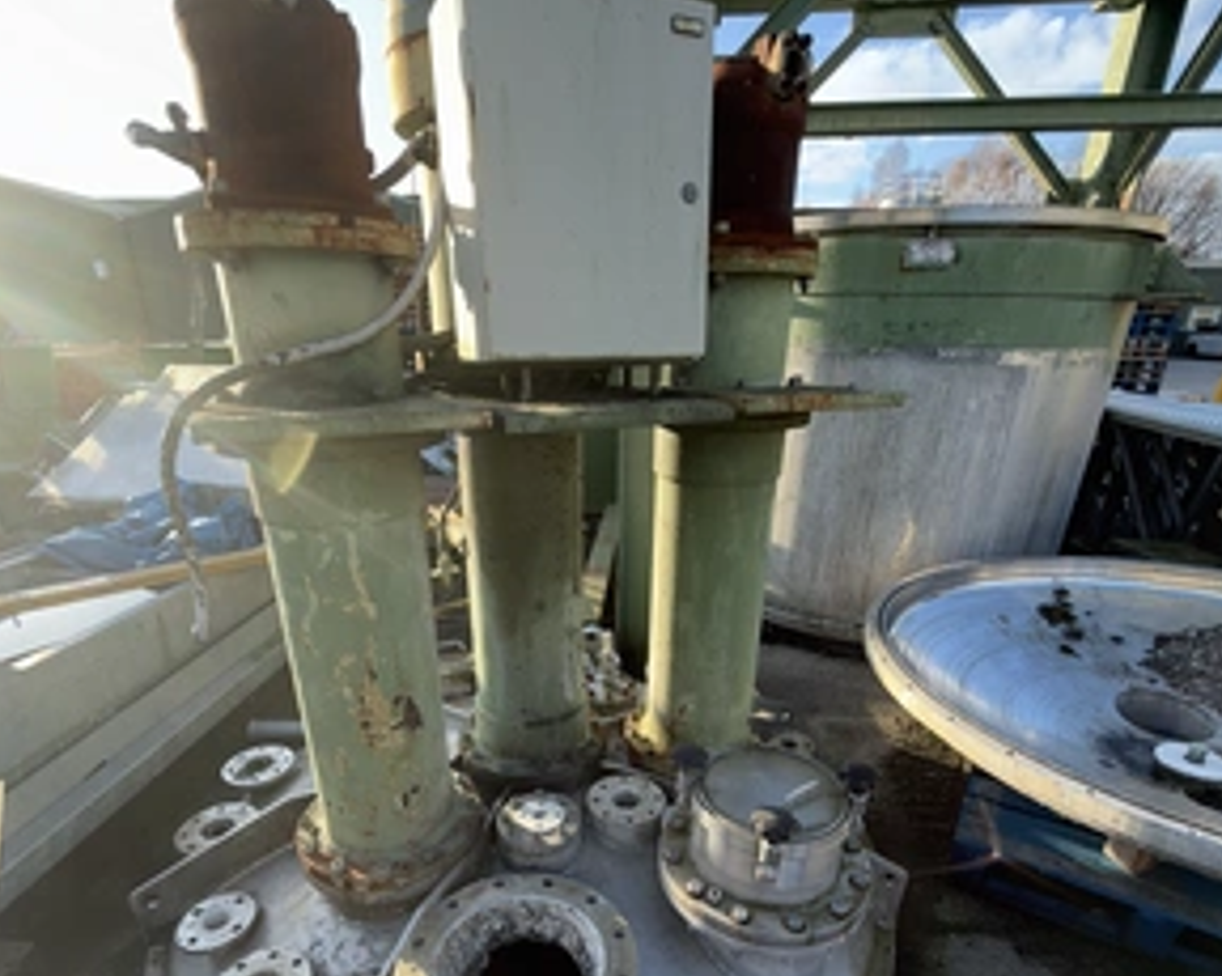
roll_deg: -1.1
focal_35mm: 19
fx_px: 687
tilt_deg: -24.7
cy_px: 641
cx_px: 603
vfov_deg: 69.0
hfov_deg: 83.3
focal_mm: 2.22
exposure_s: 1/145
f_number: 2.2
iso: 16
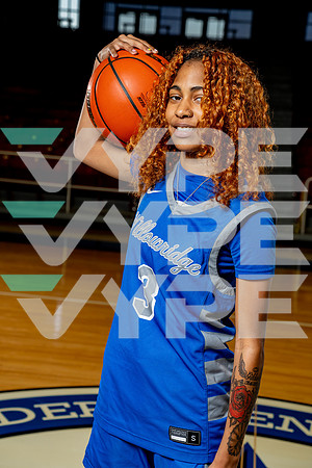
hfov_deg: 21.2
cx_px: 156
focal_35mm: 64
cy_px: 234
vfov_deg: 31.4
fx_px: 832
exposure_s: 1/250
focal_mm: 64
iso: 640
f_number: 5.6
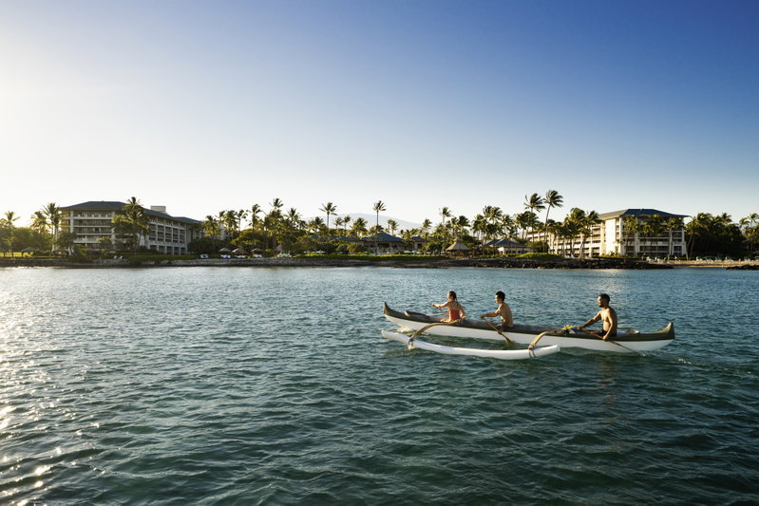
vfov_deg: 52.6
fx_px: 512
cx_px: 380
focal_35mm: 24
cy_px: 253
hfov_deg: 73.1
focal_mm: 24
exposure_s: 1/1250
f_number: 4.5
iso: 100
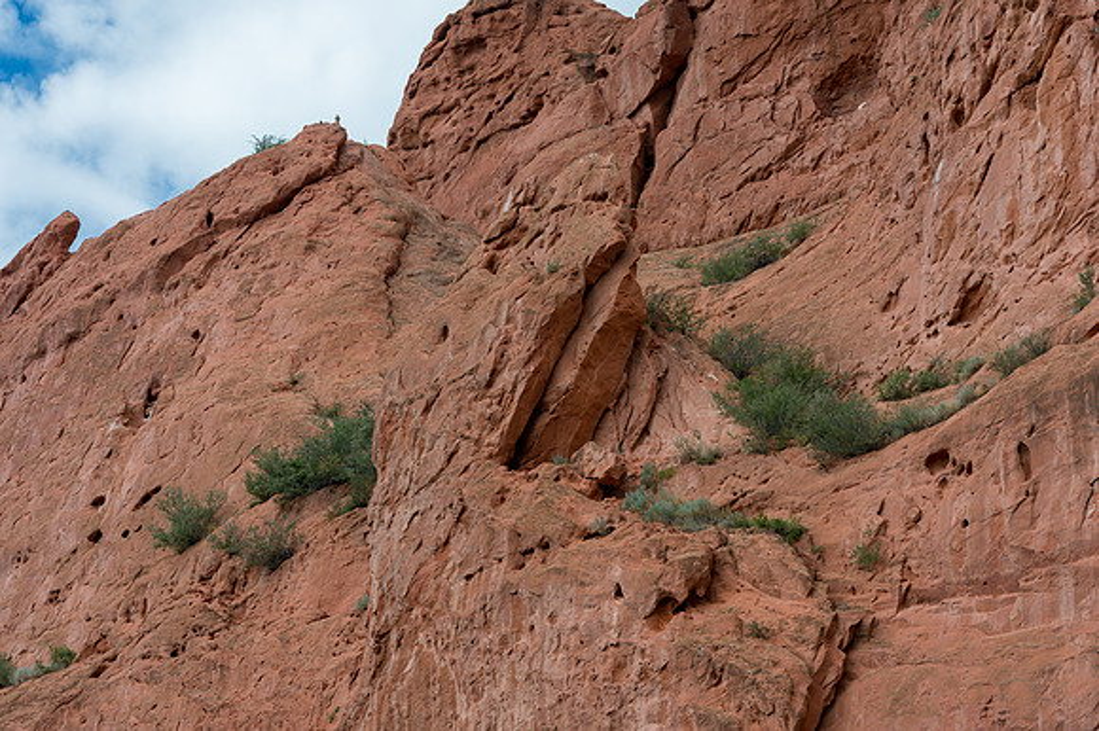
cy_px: 366
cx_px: 550
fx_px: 3966
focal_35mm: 130
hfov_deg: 15.8
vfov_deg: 10.5
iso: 450
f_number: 9
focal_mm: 130
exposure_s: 1/800
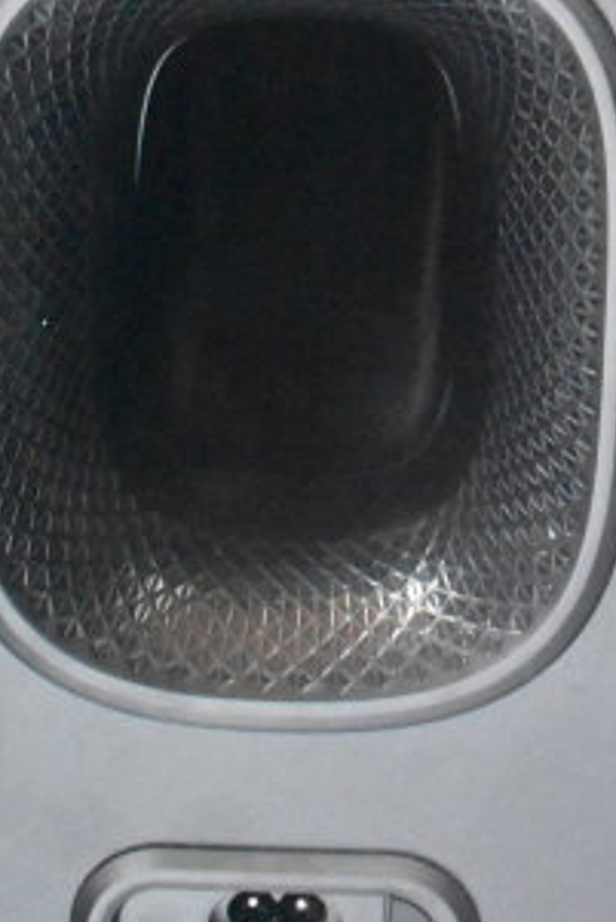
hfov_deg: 16.6
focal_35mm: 82
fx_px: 2102
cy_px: -268
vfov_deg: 22.3
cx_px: 435
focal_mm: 18
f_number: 3.5
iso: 11400
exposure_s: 1/30
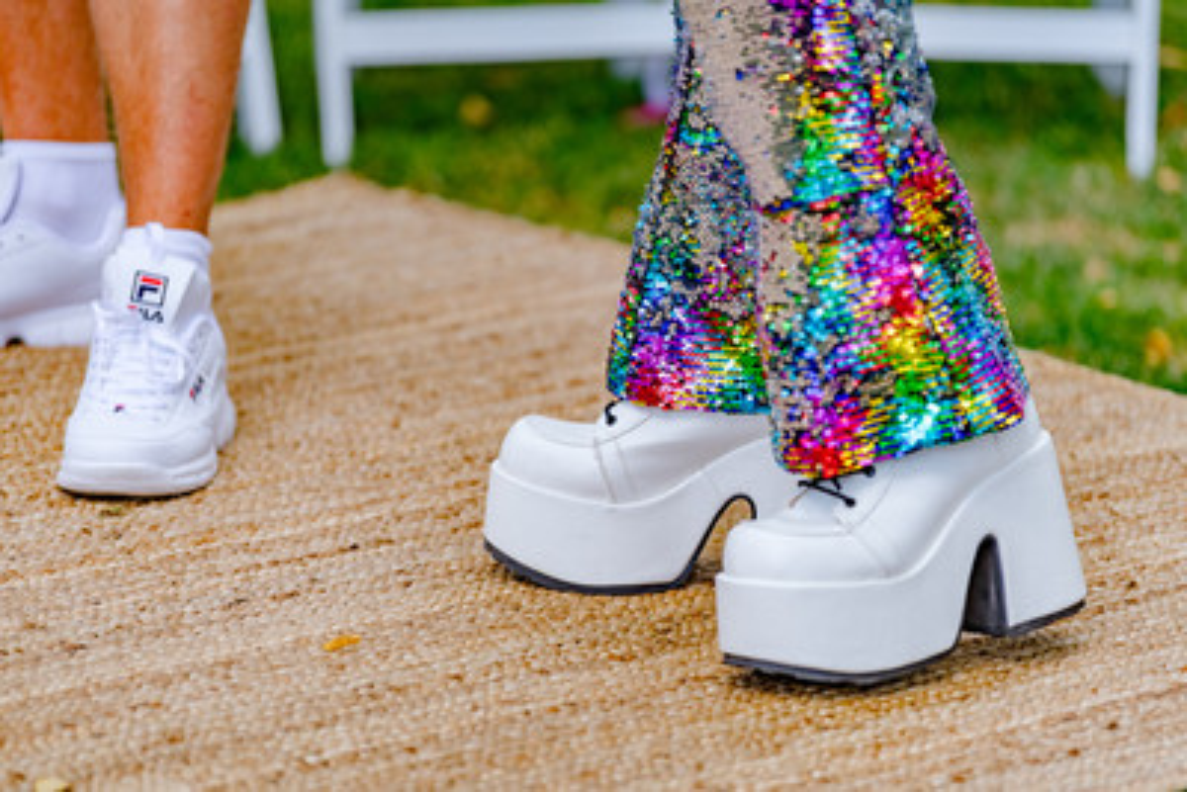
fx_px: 6364
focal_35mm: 193
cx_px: 623
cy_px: 415
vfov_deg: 7.1
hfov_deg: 10.7
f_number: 2.8
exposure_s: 1/500
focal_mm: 180
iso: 320
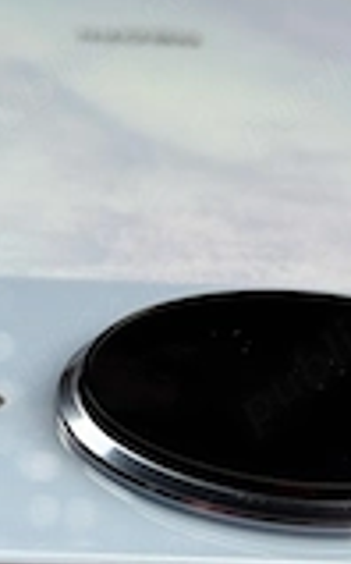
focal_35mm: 128
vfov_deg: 16.3
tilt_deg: -31.9
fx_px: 1964
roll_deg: -1.2
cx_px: 149
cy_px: 383
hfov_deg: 10.2
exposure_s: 1/121
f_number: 1.78
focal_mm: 6.76
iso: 64
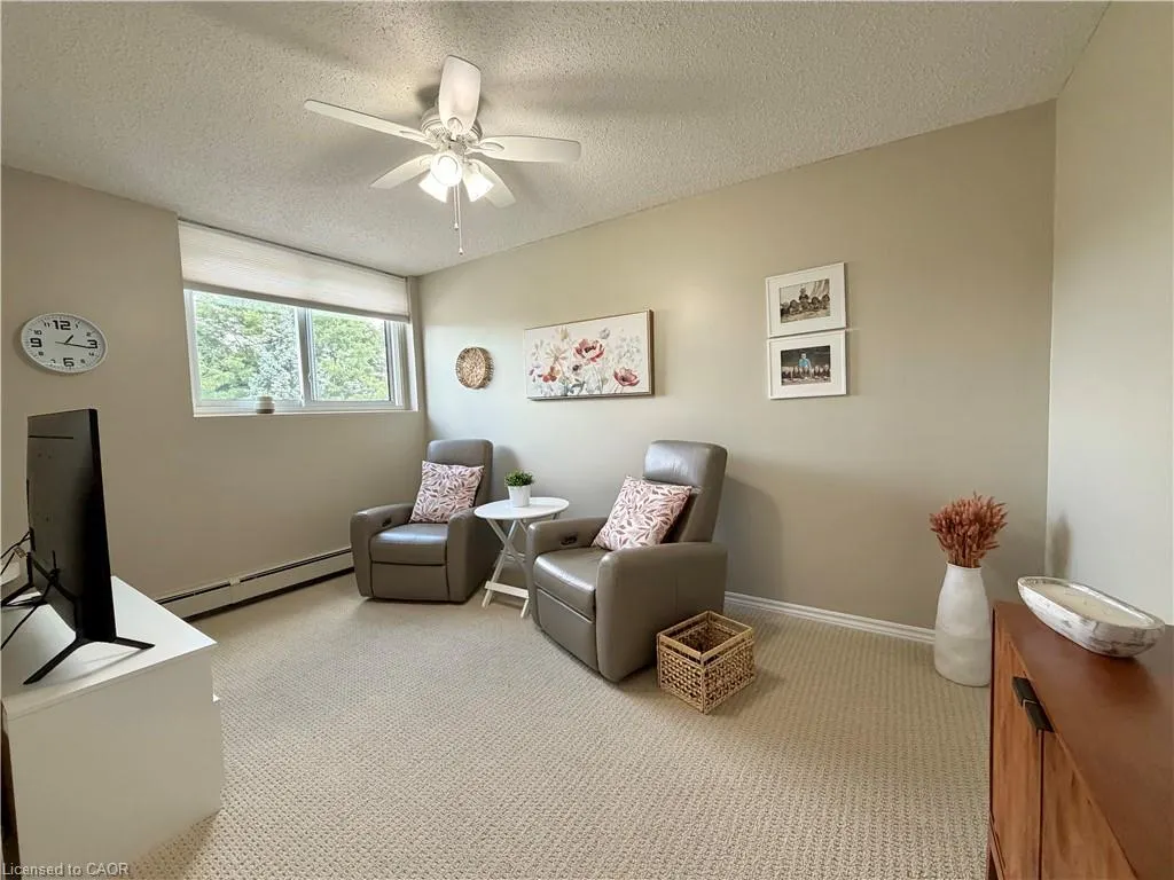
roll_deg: +1.4
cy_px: 440
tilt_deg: -3.7
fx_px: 475
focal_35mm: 14
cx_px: 587
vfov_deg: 85.7
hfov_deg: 102.1
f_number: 2.2
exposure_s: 1/120
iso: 250
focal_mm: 2.22
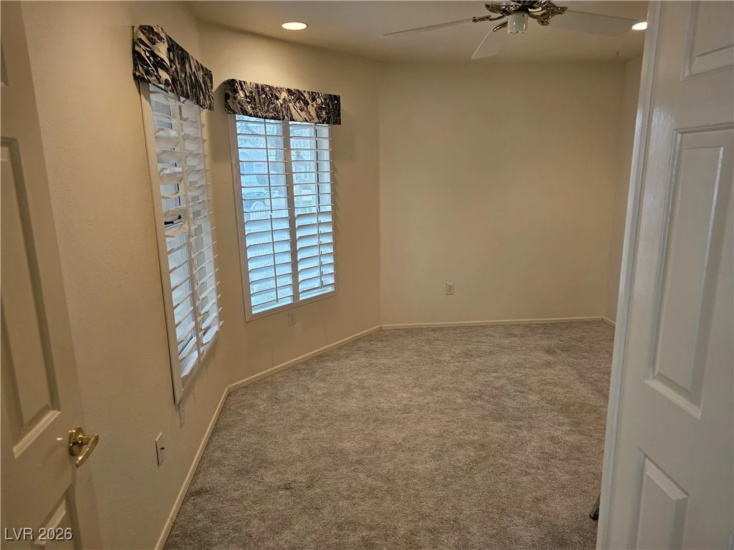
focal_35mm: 23
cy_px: 275
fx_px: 488
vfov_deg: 58.9
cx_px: 367
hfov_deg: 73.9
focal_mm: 6.3
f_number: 1.7
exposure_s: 1/120
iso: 200
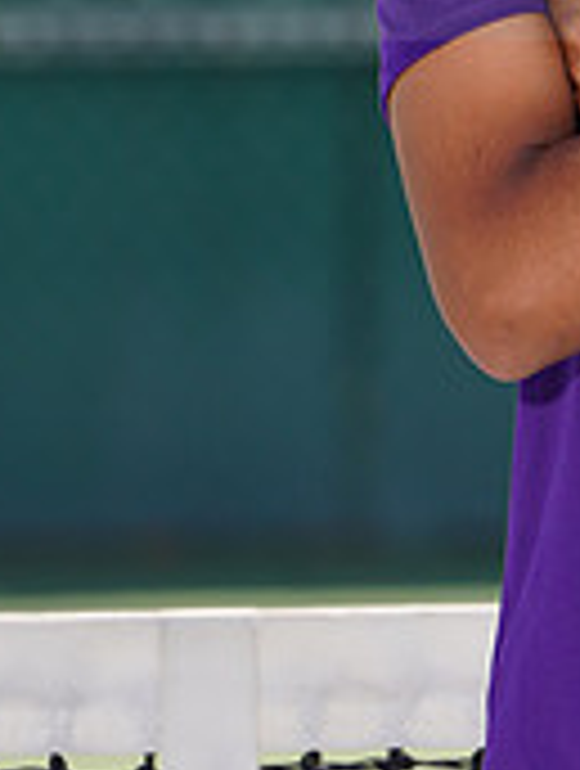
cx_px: 767
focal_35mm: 1113
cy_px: -104
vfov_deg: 1.8
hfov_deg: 1.3
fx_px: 24772
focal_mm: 342
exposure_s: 1/250
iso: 100
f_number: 7.1
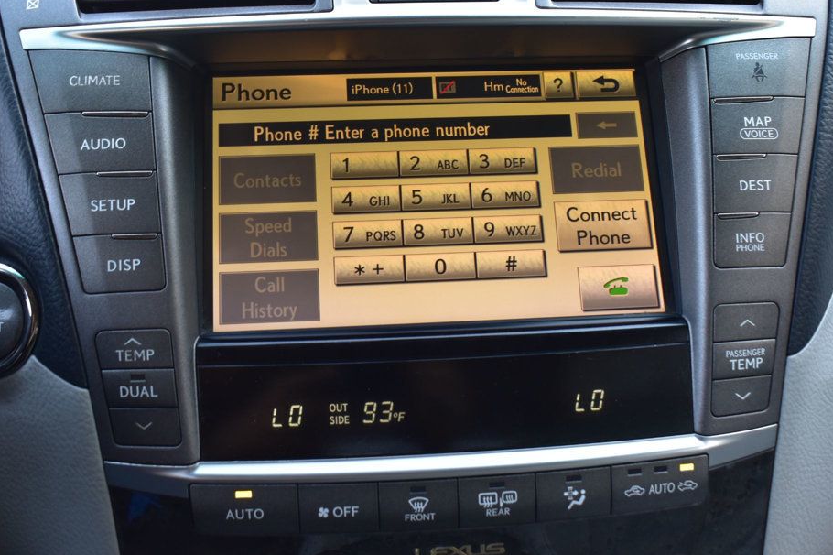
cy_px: 245
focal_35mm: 46
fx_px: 1054
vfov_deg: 29.5
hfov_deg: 43.1
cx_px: 453
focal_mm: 27
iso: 400
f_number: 7.1
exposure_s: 1/30
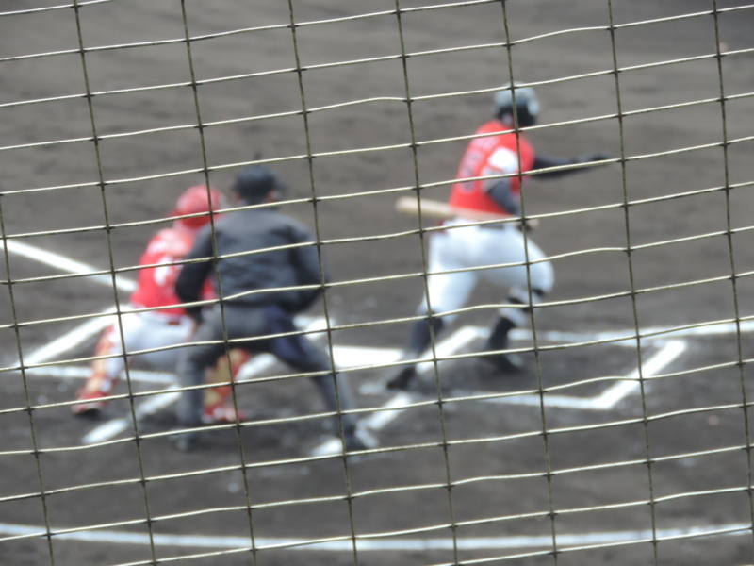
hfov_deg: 7.2
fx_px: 5990
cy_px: 283
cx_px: 377
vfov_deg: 5.4
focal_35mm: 275
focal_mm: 49
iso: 280
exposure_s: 1/200
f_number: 4.7
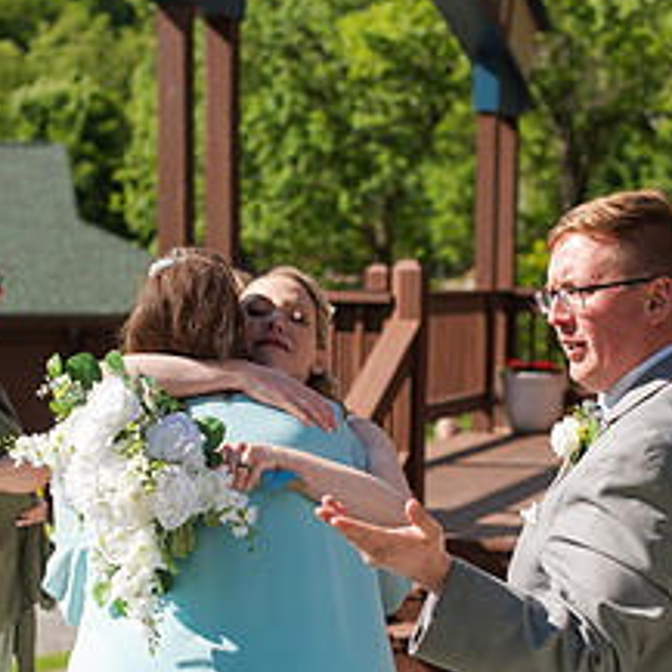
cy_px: 480
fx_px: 1933
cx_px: 242
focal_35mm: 88
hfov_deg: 19.7
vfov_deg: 19.6
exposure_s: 1/1250
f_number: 3.5
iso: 100
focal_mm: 50
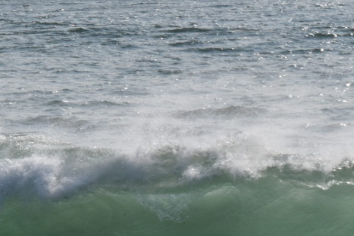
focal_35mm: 325
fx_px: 3195
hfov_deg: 6.2
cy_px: 220
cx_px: 636
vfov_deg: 4.2
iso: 400
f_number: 16
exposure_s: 1/1000
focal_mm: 55
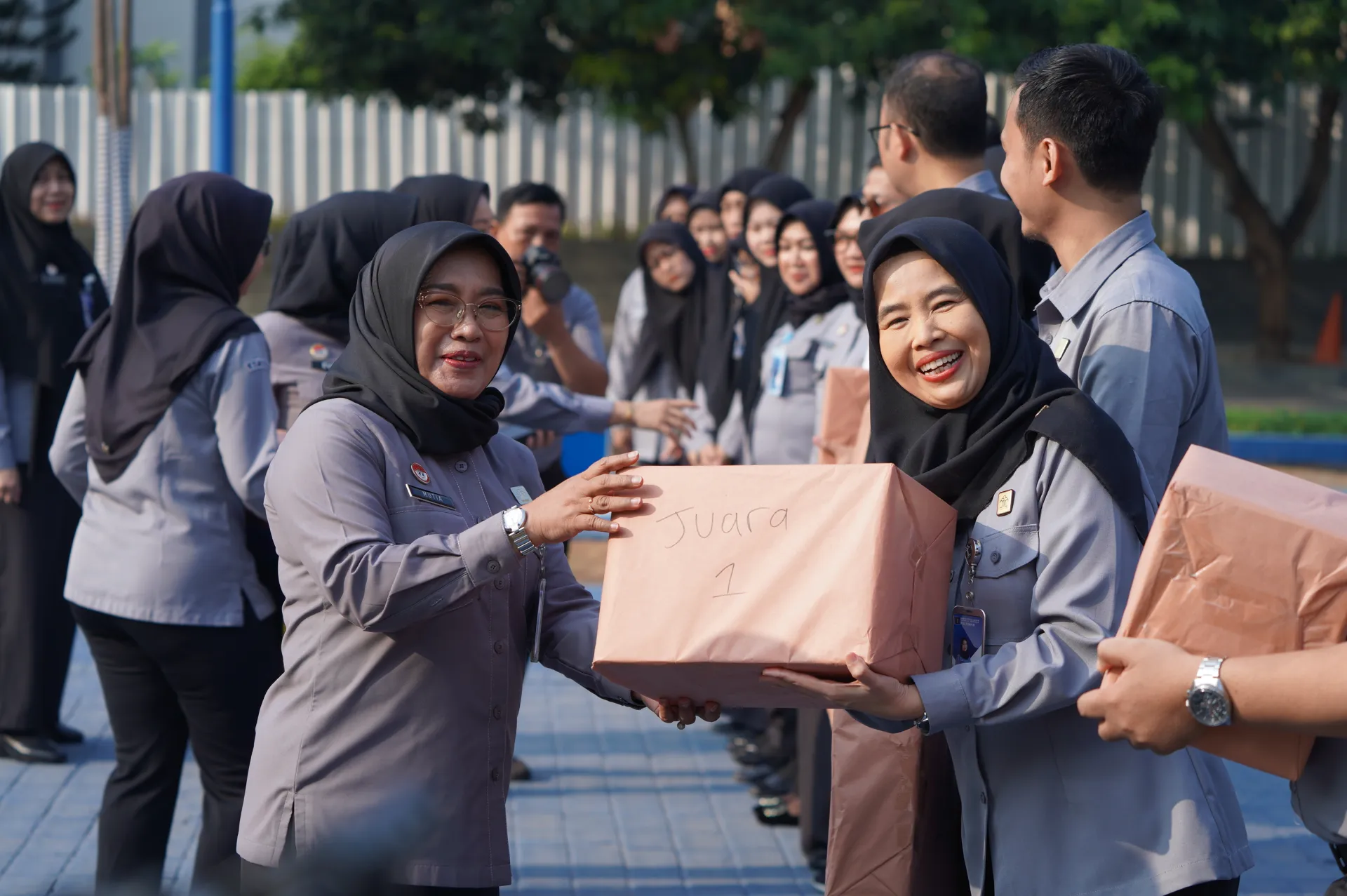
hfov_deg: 20.4
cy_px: 448
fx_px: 3739
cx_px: 674
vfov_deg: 13.7
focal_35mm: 100
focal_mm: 100
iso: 160
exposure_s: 1/320
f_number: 5.6
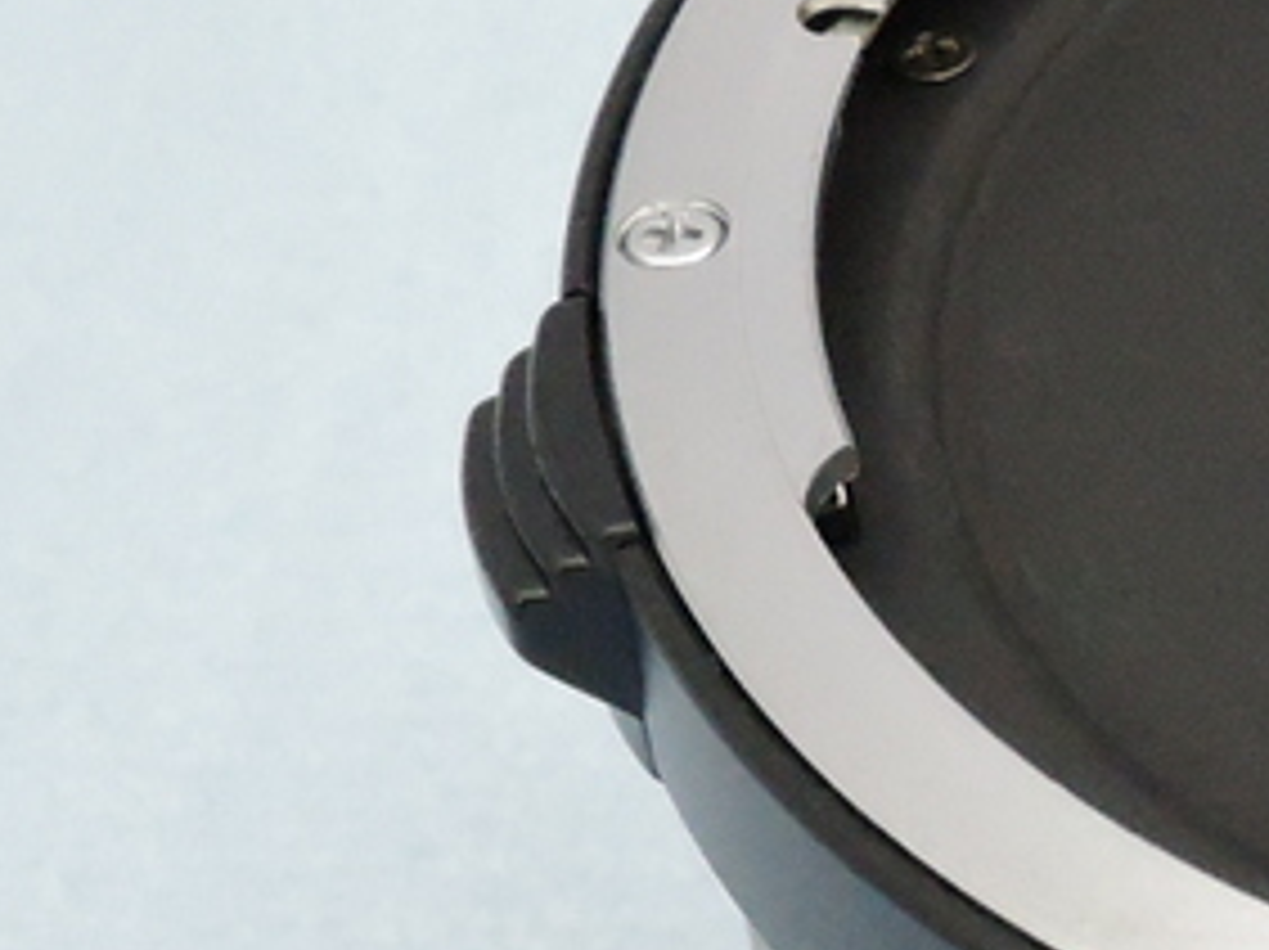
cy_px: 729
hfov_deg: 12.6
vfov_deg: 9.9
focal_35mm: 149
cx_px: 1926
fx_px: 5458
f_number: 5.6
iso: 1600
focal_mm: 7.5
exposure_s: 1/125
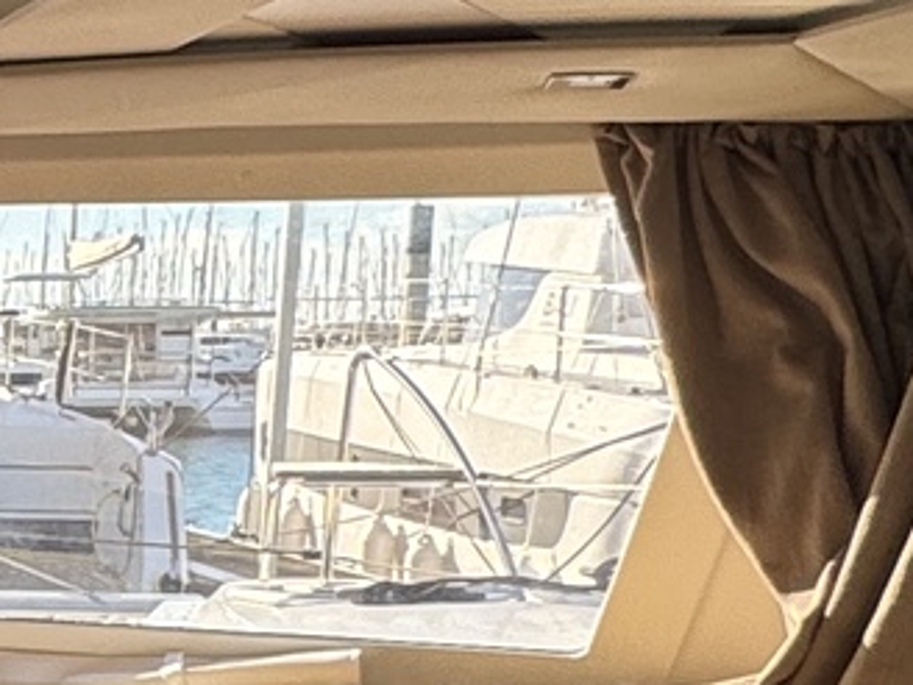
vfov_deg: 17.0
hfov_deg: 16.1
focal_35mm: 86
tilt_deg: -5.7
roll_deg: +0.5
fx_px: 2268
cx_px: -1035
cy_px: 568
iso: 40
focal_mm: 2.22
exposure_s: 1/207
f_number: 2.2
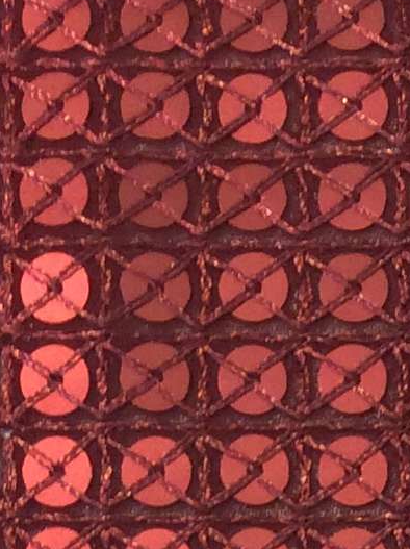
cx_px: 764
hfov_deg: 9.0
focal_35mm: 156
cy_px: 1305
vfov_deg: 10.8
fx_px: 2469
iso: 64
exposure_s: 1/24
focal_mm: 3.3
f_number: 2.4
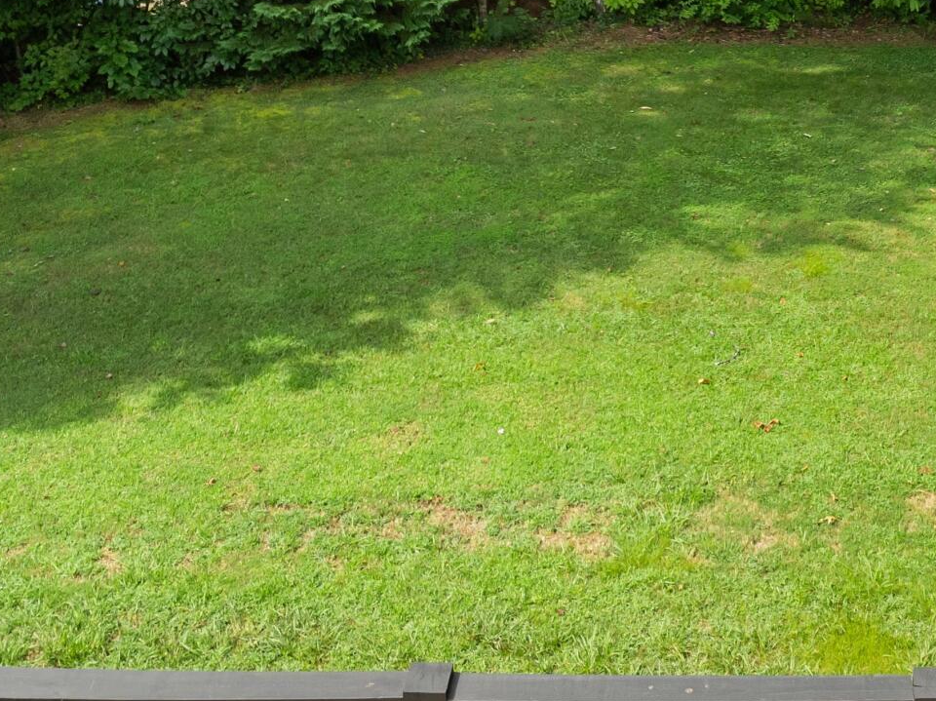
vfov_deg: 18.1
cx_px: 815
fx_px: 2027
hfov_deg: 25.3
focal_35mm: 75
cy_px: -246
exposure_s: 1/50
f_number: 2.8
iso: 120
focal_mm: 12.29
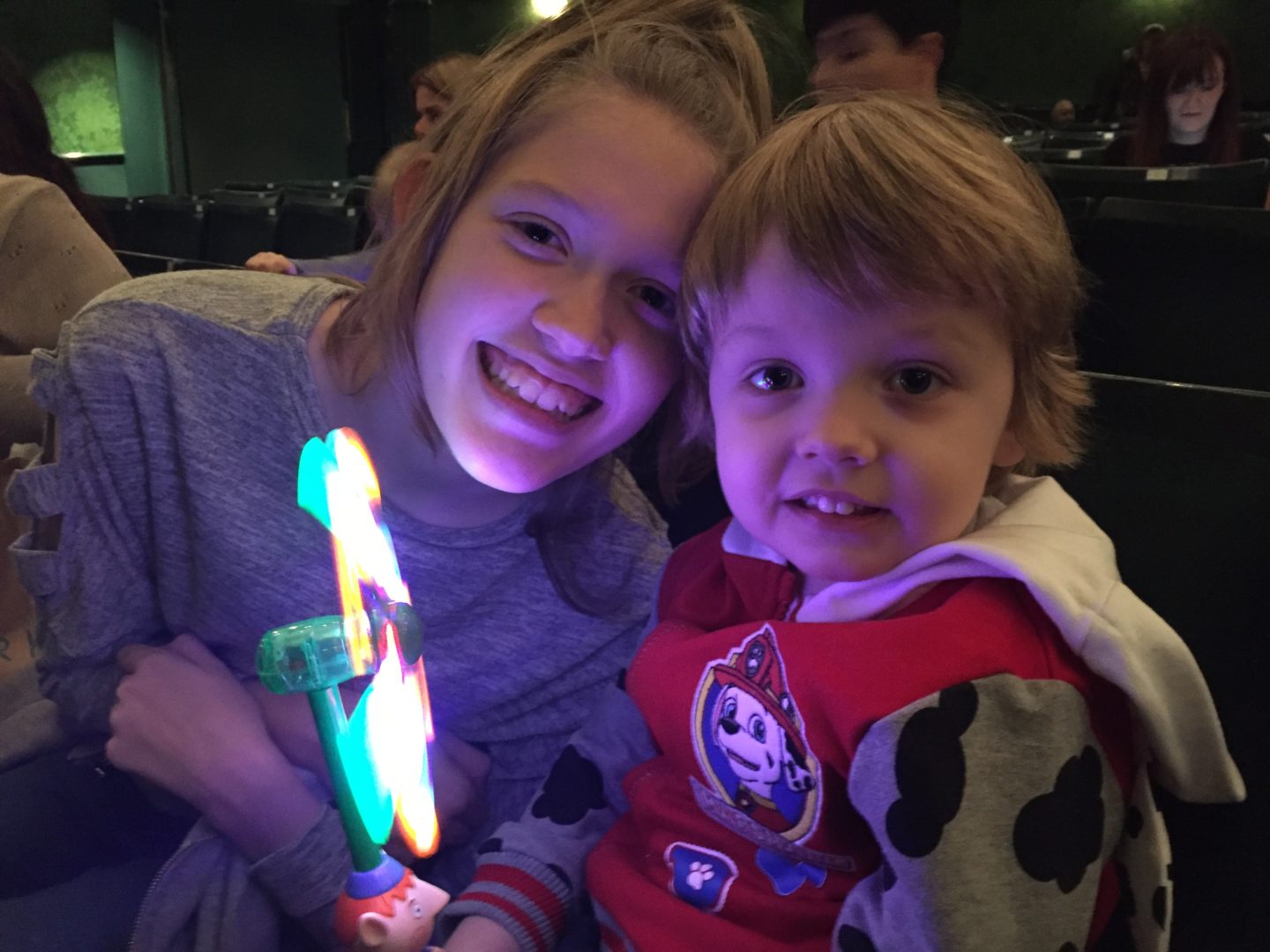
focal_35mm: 29
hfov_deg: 61.7
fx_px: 1064
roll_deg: -0.9
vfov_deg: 48.2
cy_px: 476
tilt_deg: -12.2
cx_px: 635
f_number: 2.2
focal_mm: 4.15
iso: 800
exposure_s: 1/17
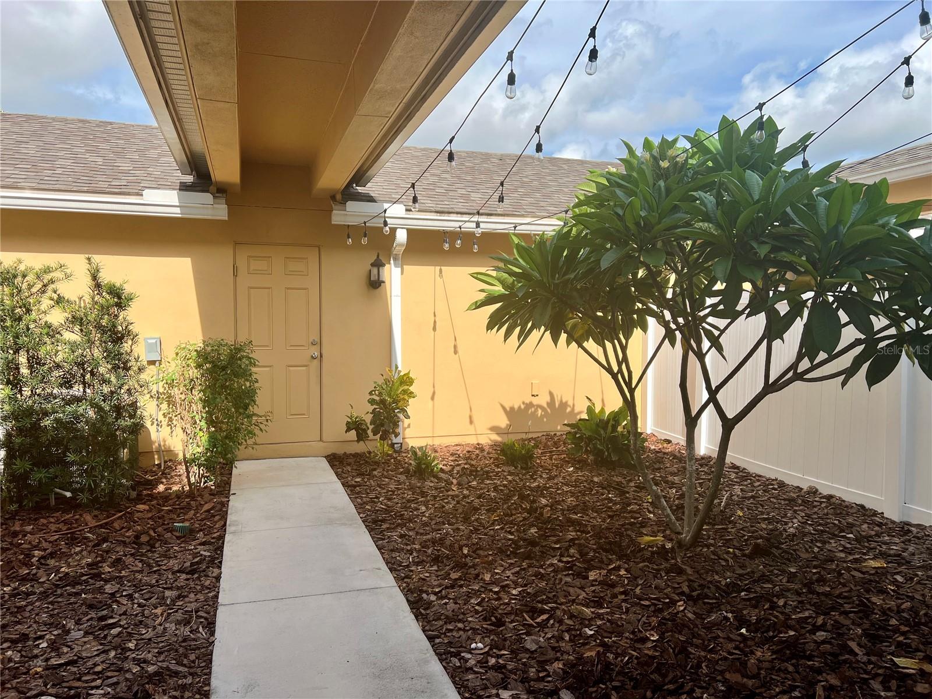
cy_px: 350
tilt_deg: -2.3
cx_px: 466
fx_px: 700
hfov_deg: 67.3
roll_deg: +0.7
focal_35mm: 26
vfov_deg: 53.1
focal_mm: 5.7
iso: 50
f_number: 1.5
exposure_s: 1/3077
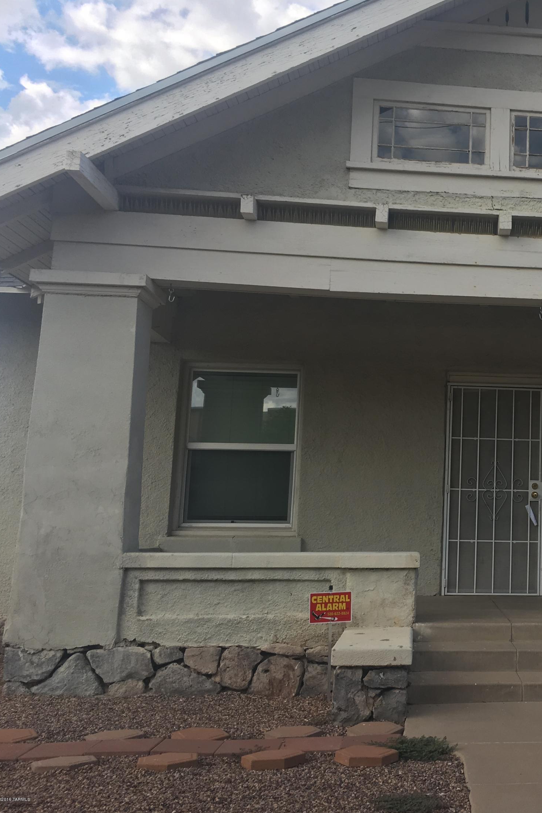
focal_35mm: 41
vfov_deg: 47.4
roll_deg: -1.4
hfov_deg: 30.2
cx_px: 548
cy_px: 411
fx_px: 926
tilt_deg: +9.5
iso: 25
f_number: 2.2
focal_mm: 4.15
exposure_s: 1/503
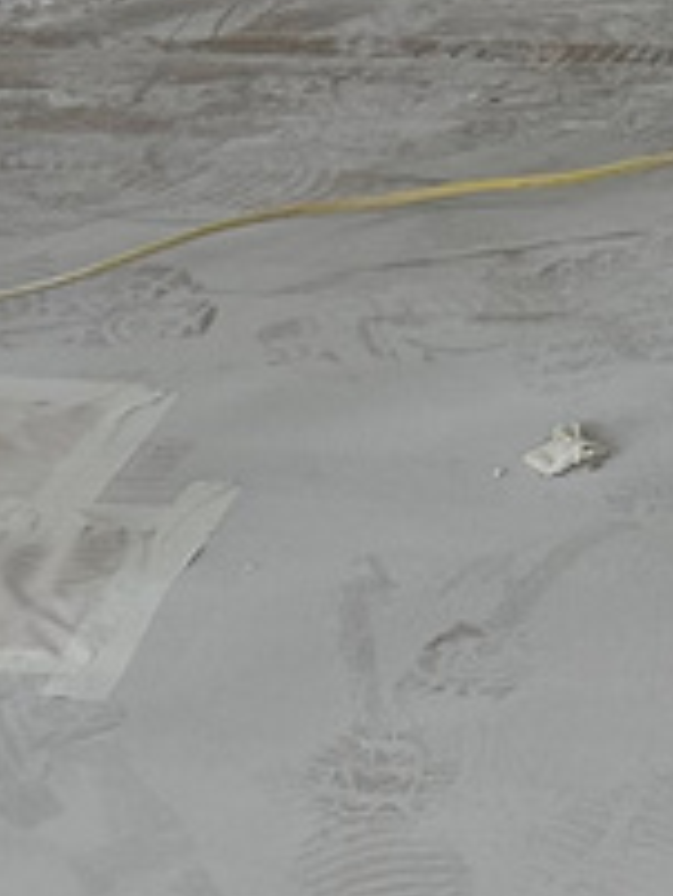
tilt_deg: -8.2
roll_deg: -0.3
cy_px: -816
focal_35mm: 183
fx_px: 4739
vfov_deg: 10.1
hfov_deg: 7.8
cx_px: 1297
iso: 80
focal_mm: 6.86
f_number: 1.78
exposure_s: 1/323
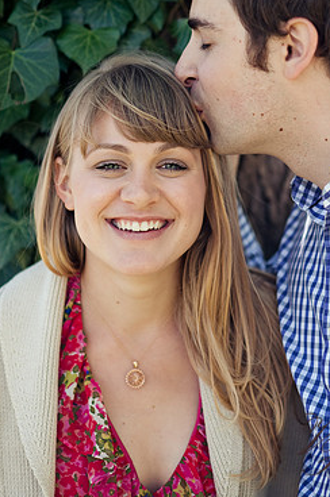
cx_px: 185
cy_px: 199
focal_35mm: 104
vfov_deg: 19.6
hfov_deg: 13.1
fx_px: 1435
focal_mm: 85
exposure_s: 1/800
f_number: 2.5
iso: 200
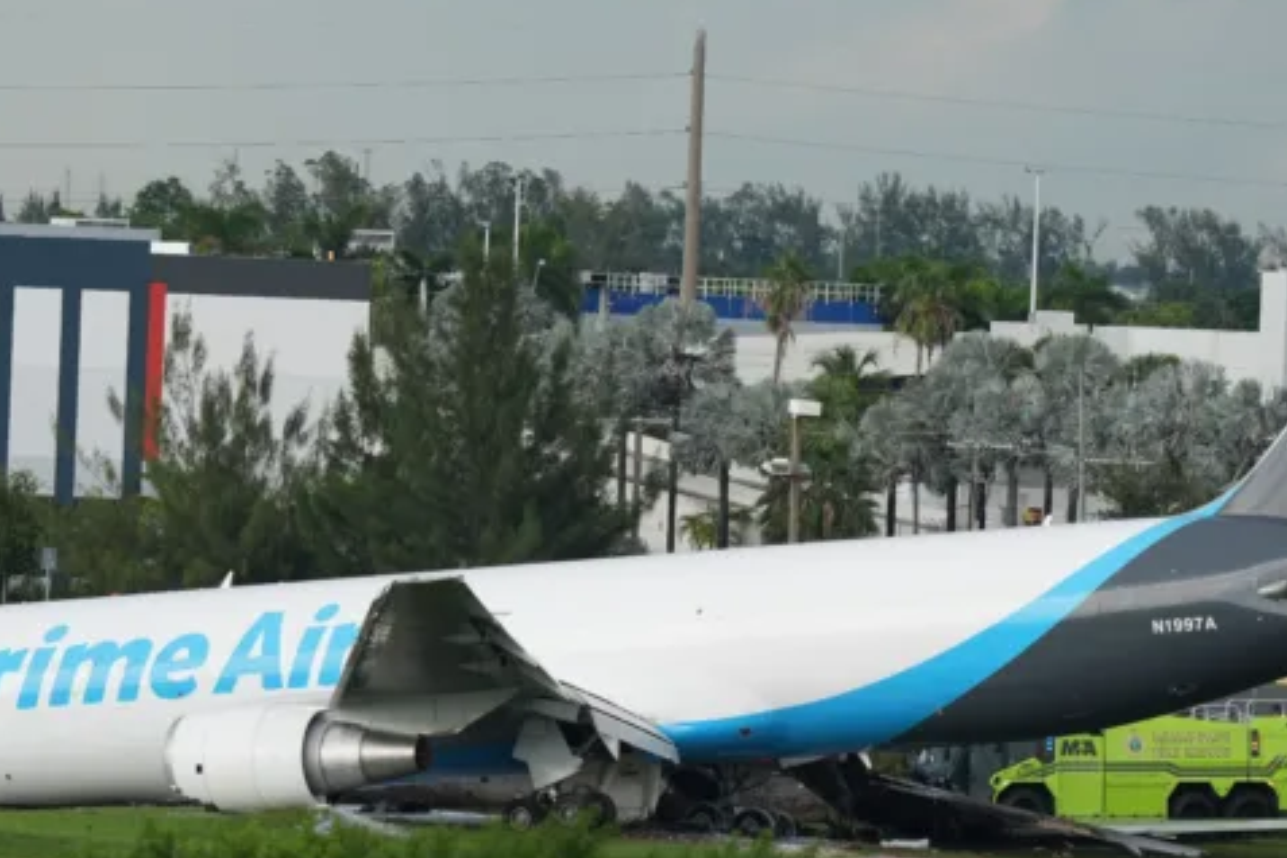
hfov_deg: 3.3
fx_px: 22485
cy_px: 596
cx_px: 683
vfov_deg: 2.2
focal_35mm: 629
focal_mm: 400
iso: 500
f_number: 5
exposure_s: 1/1250
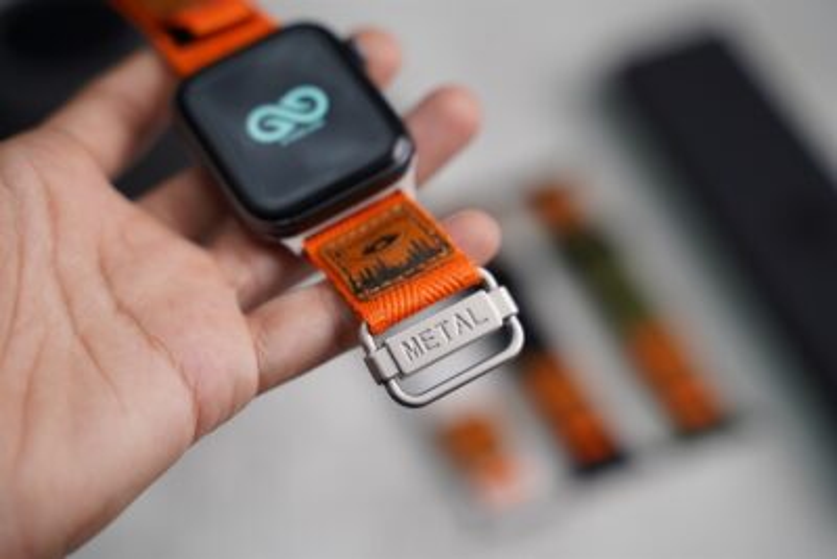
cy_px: 280
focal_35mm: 75
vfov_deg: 18.2
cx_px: 418
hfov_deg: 27.0
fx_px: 1744
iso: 320
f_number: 4
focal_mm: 75
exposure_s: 1/80
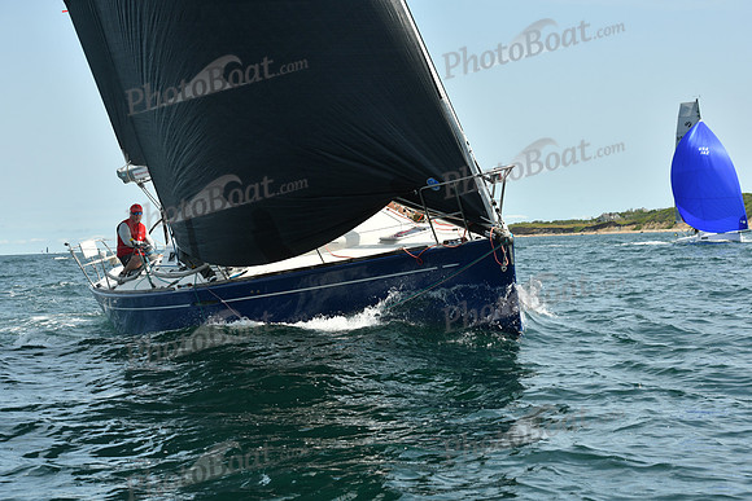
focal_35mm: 80
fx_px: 1671
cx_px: 376
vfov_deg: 17.1
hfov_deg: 25.4
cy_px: 250
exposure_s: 1/1000
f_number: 8
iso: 320
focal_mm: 80
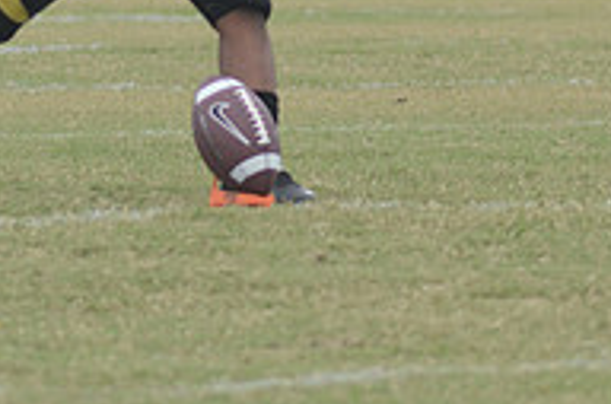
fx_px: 18454
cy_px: 3
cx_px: 226
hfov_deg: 1.9
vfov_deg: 1.3
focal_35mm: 1090
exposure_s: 1/640
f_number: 5.6
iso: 400
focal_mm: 240
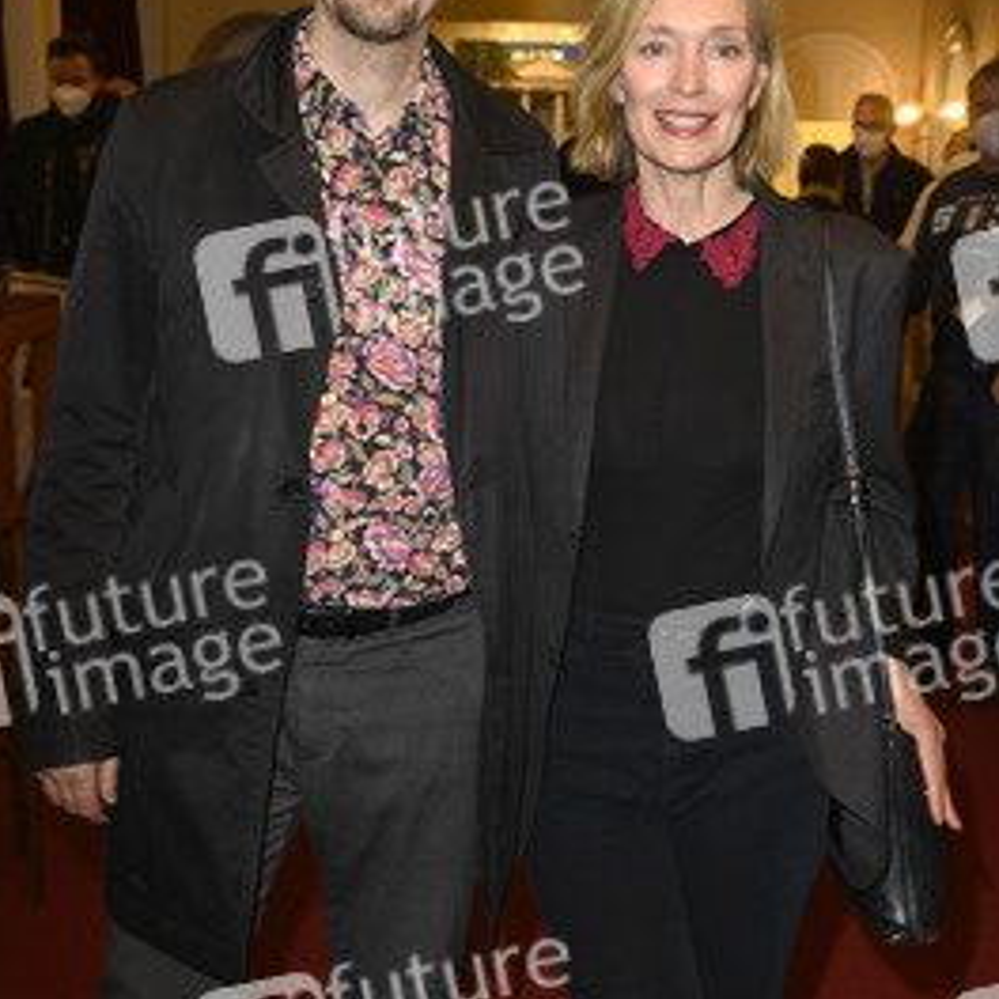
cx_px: 500
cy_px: 462
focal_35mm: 58
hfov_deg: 29.6
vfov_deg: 29.5
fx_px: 1894
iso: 1250
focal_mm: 45
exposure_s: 1/80
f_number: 5
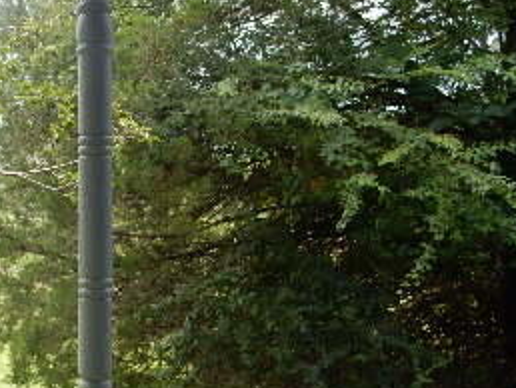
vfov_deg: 23.7
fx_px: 925
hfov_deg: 30.3
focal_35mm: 62
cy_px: 160
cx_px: 90
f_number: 3.7
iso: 125
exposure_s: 1/200
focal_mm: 4.5
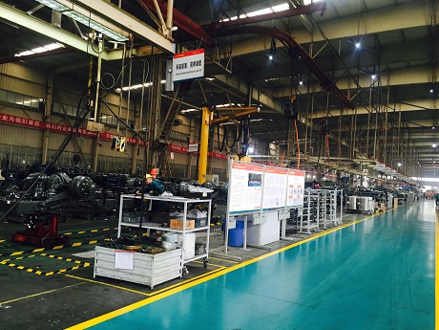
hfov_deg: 61.7
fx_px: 368
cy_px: 165
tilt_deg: +2.9
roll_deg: -5.4
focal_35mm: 29
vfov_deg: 48.2
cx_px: 220
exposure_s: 1/30
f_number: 2.2
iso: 125
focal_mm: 4.15
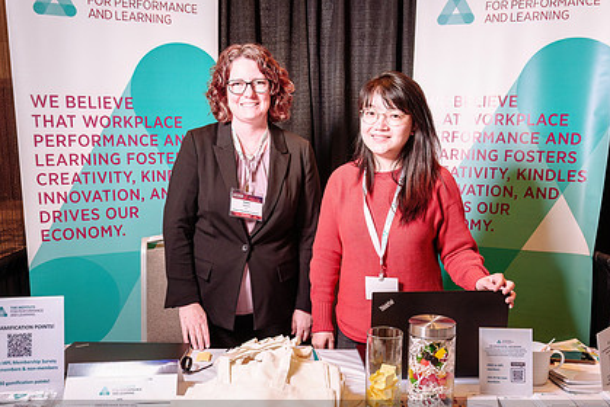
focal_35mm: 36
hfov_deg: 53.1
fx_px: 610
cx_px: 301
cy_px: 249
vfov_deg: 36.8
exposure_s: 1/60
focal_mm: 26
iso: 1000
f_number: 4.5
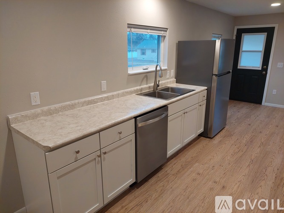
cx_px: 142
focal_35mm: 24
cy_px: 106
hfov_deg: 71.6
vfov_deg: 56.8
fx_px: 197
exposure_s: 1/60
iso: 250
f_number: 1.8
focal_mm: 5.23
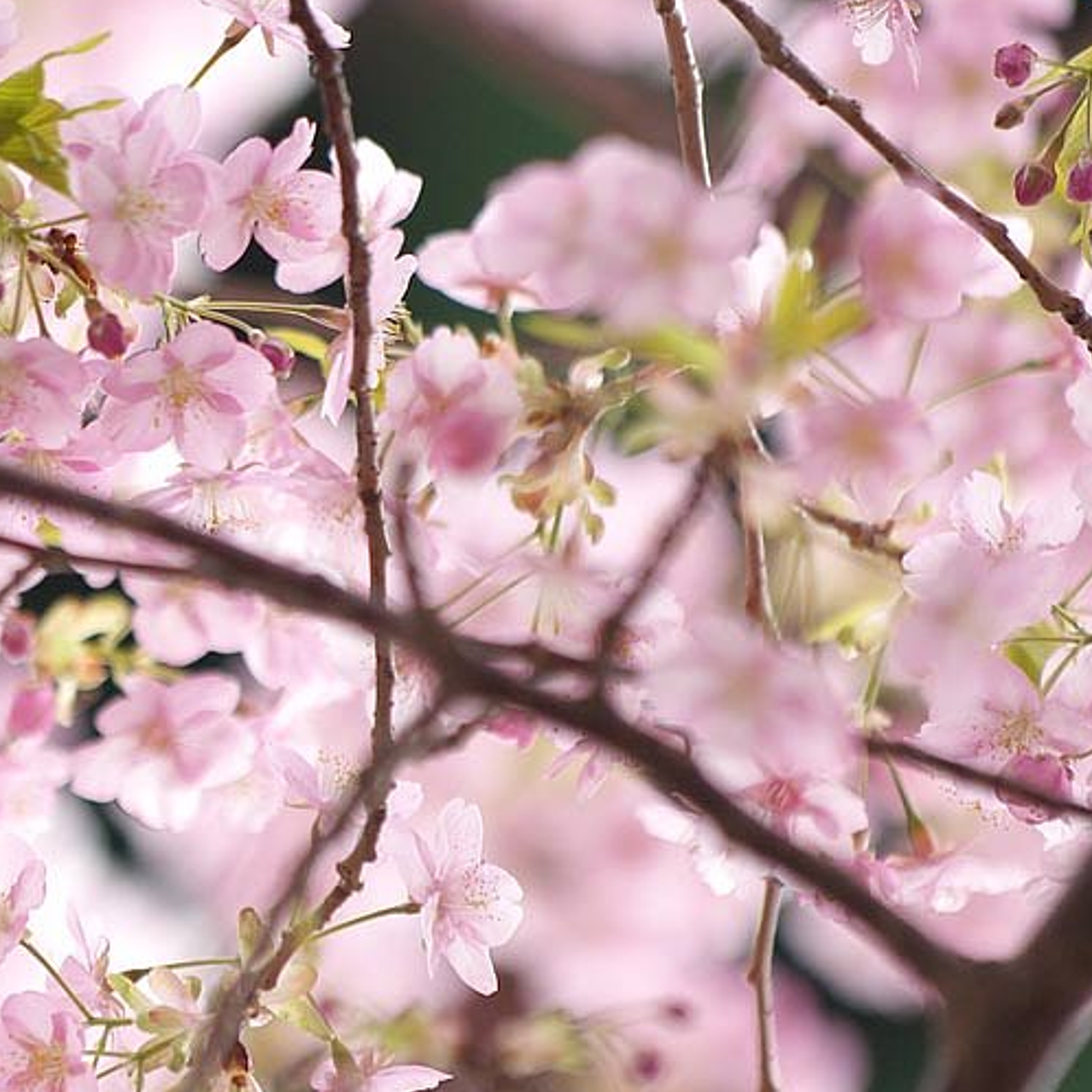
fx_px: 18273
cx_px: 35
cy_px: 565
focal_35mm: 512
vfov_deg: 3.4
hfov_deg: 3.4
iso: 160
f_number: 3.2
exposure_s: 1/320
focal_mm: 200
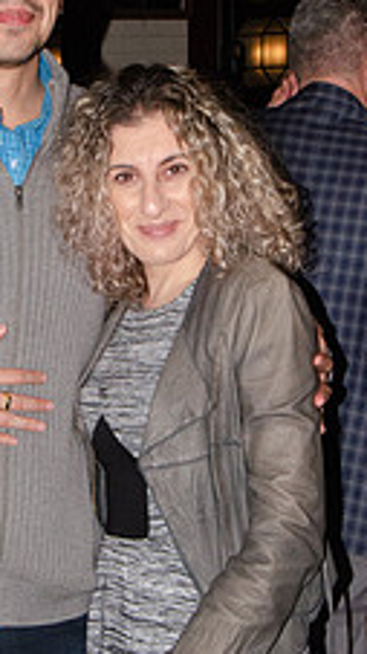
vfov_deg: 20.1
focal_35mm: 106
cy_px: 252
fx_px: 1835
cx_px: 32
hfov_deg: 11.3
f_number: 18
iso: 2500
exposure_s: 1/160
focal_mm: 34
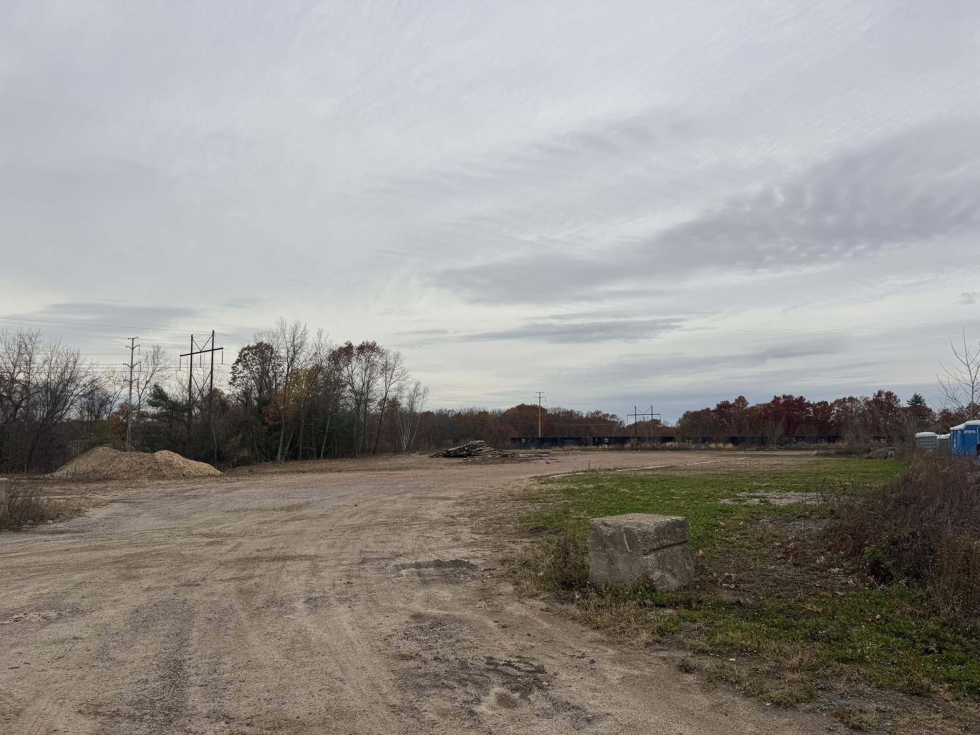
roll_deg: -0.9
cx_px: 490
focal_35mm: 24
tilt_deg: +6.9
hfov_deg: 71.6
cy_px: 368
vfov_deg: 56.8
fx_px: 679
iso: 80
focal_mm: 6.76
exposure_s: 1/4950
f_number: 1.78
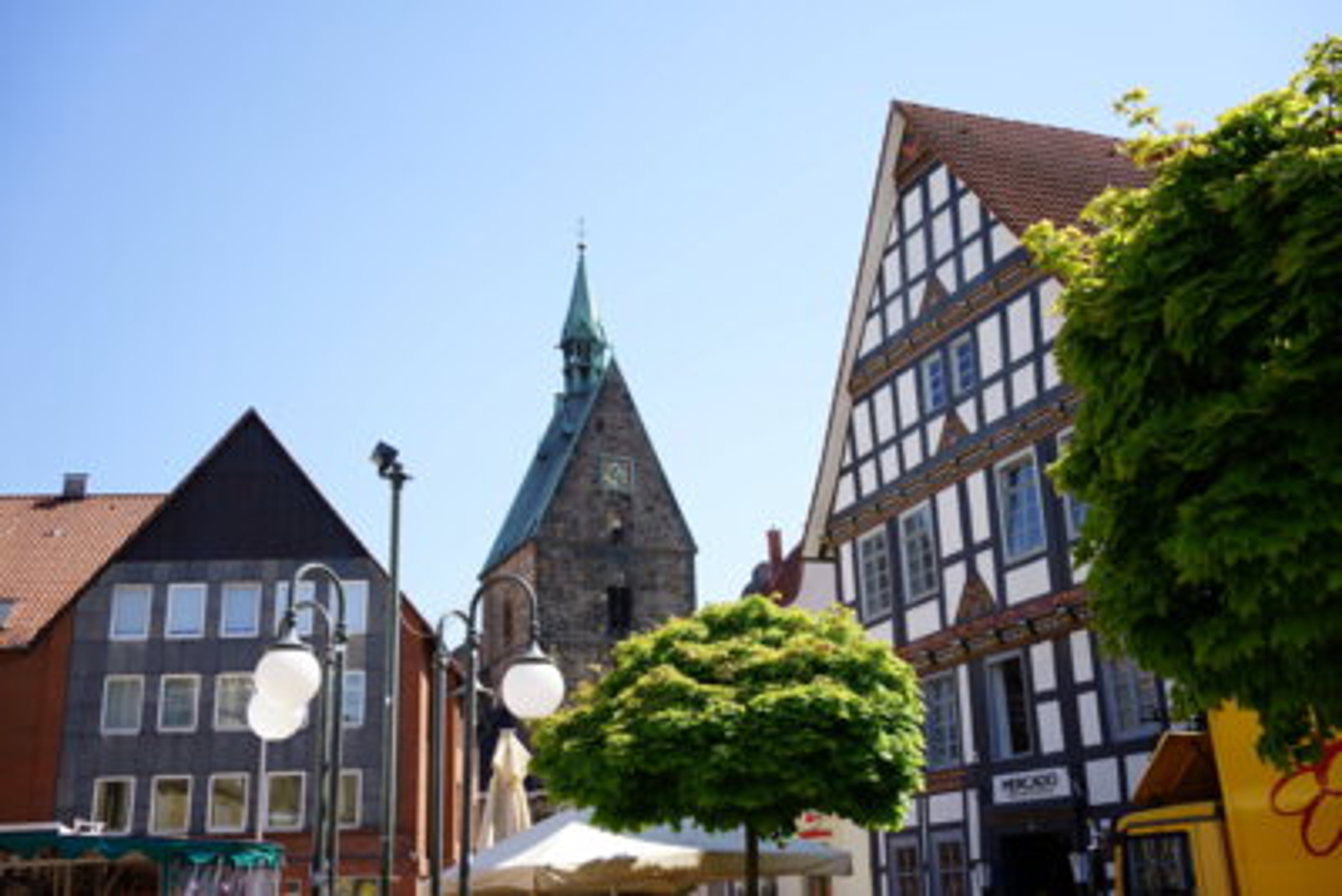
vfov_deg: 37.9
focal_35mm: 35
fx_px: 1305
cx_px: 671
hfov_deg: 54.4
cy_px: 448
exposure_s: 1/160
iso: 100
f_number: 8
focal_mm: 35
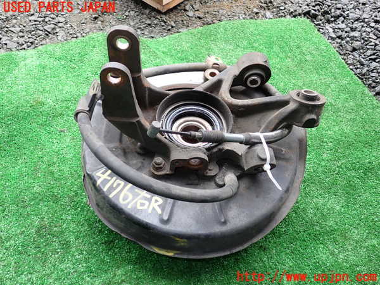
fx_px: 329
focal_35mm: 30
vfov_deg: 46.8
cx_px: 190
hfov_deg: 60.0
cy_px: 142
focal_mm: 5.4
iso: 100
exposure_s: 1/125
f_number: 2.3
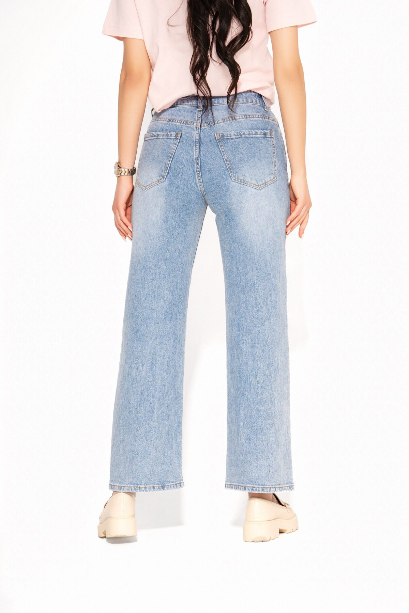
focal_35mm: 113
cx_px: 204
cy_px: 306
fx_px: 1926
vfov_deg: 18.1
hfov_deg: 12.1
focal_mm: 113
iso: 100
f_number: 9
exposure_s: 1/160
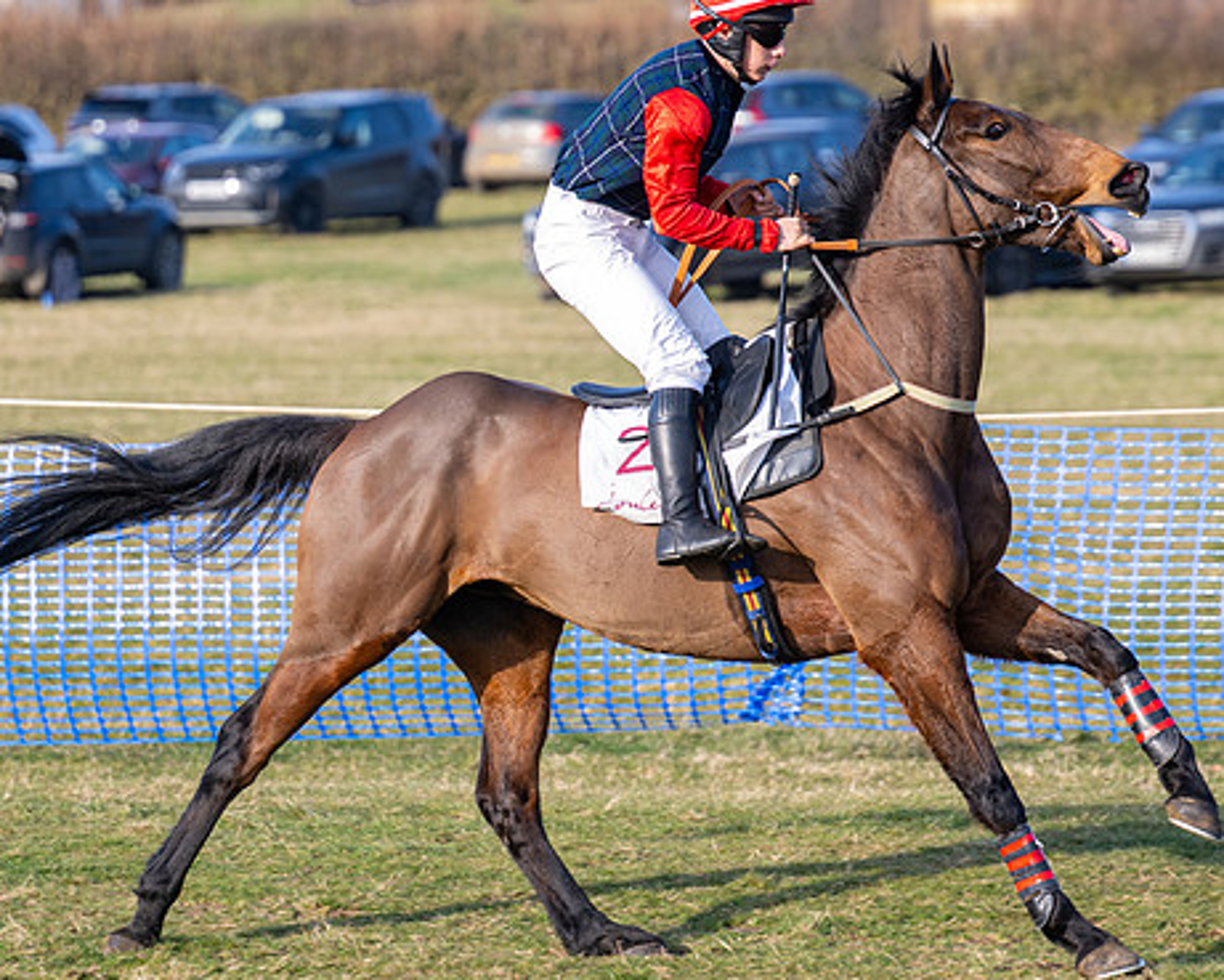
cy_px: 397
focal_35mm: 273
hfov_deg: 7.1
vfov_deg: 5.7
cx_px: 514
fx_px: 9892
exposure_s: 1/800
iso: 125
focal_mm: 130
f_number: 2.8
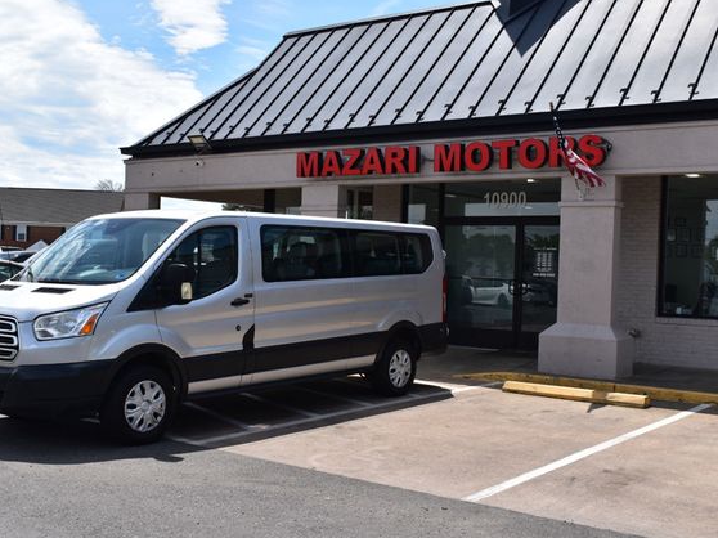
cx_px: 368
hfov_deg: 43.9
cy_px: 266
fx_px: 892
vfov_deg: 33.6
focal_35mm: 43
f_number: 11
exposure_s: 1/500
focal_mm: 26
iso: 280
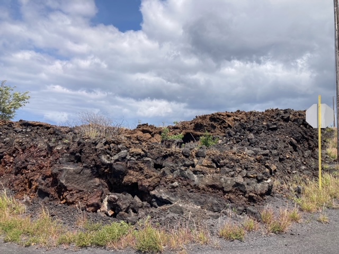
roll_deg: -2.7
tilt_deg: +3.6
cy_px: 127
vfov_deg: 49.7
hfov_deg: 63.4
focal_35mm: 28
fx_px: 274
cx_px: 170
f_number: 1.8
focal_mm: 3.99
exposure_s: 1/2558
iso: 20
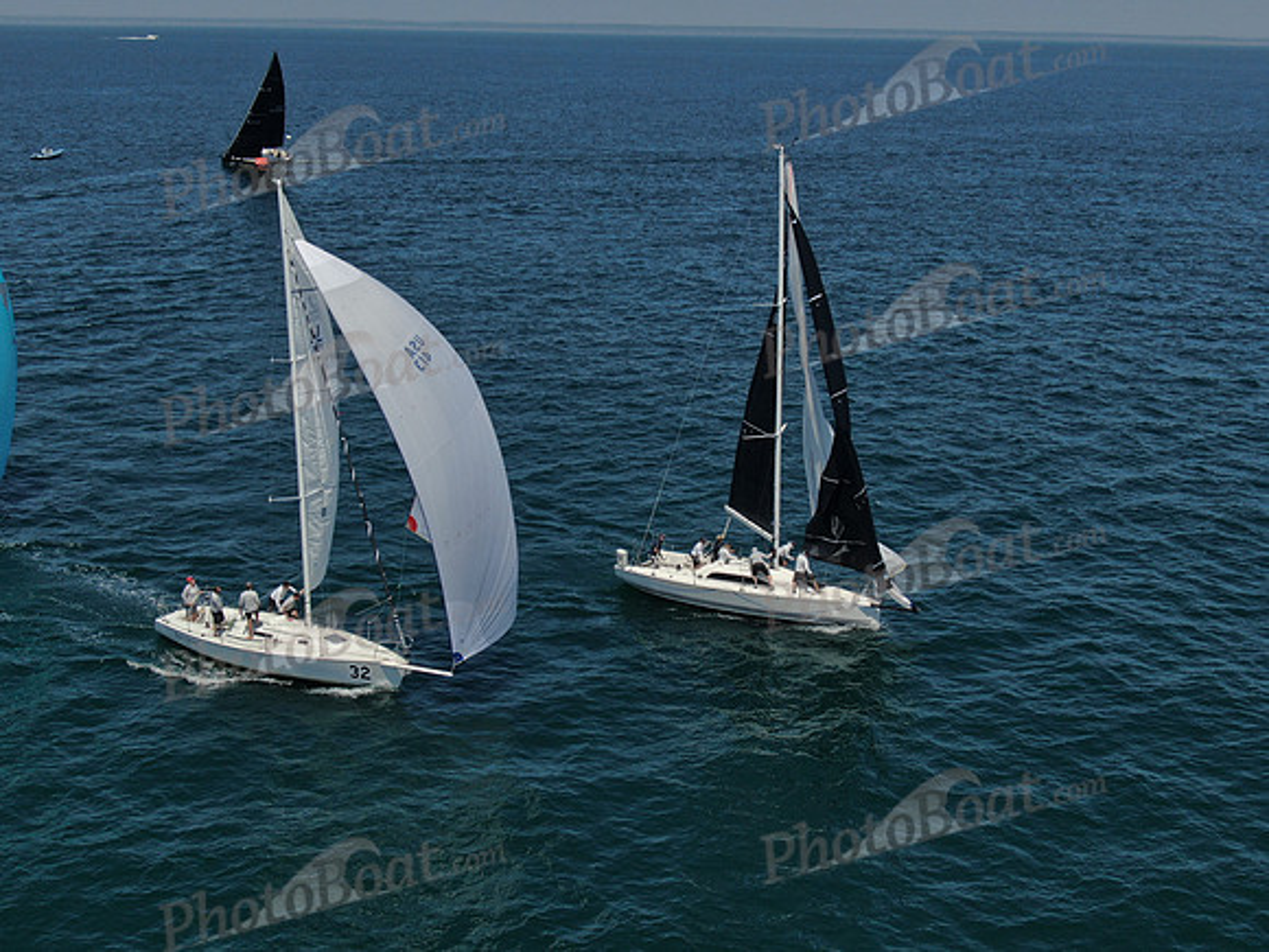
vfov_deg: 30.3
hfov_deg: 39.7
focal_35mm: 48
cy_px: 476
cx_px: 634
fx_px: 1760
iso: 100
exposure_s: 1/1600
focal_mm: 8.6
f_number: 3.8
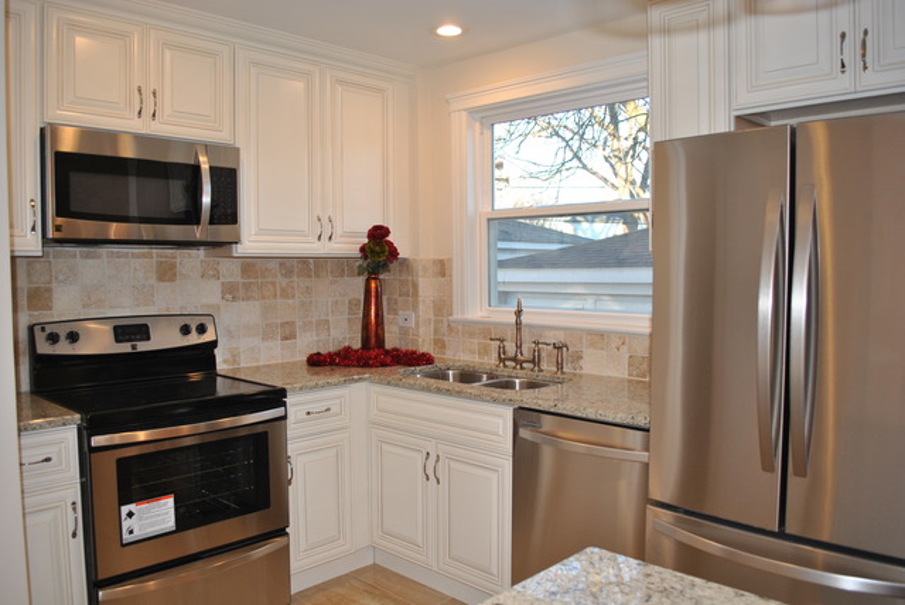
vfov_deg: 48.0
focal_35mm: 27
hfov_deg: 67.3
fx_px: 679
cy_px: 302
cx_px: 452
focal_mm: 18
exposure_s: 1/60
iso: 200
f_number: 3.5
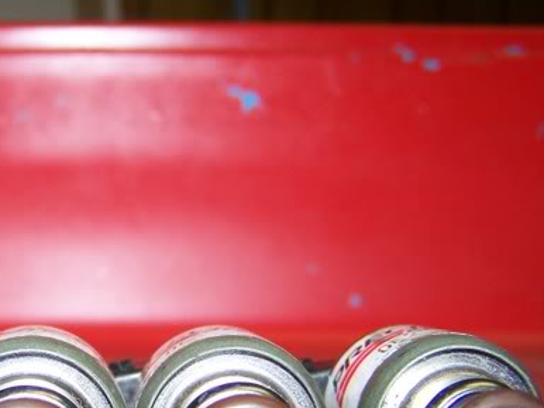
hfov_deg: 29.9
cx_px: 103
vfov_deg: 23.2
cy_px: 279
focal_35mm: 63
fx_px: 991
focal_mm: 6.3
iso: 80
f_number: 2.8
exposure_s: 1/60
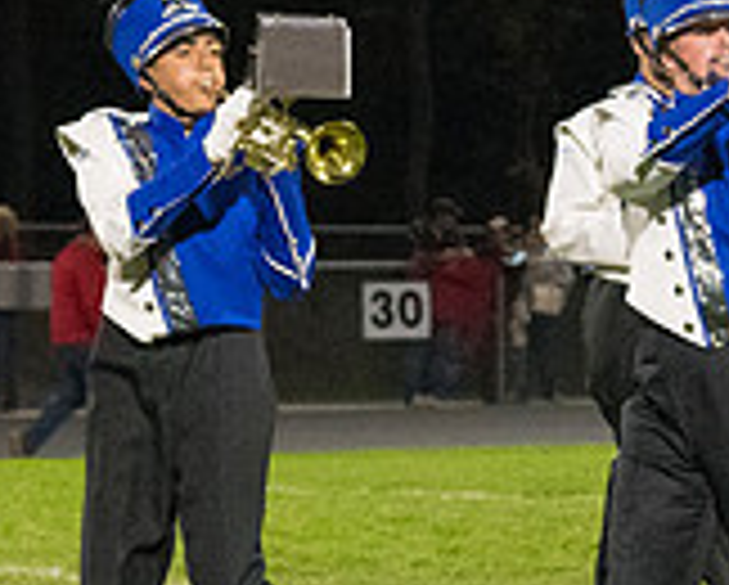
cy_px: 414
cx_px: 1134
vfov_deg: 3.8
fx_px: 8921
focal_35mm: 413
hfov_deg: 4.6
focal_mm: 82
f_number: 5
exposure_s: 1/400
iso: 5000
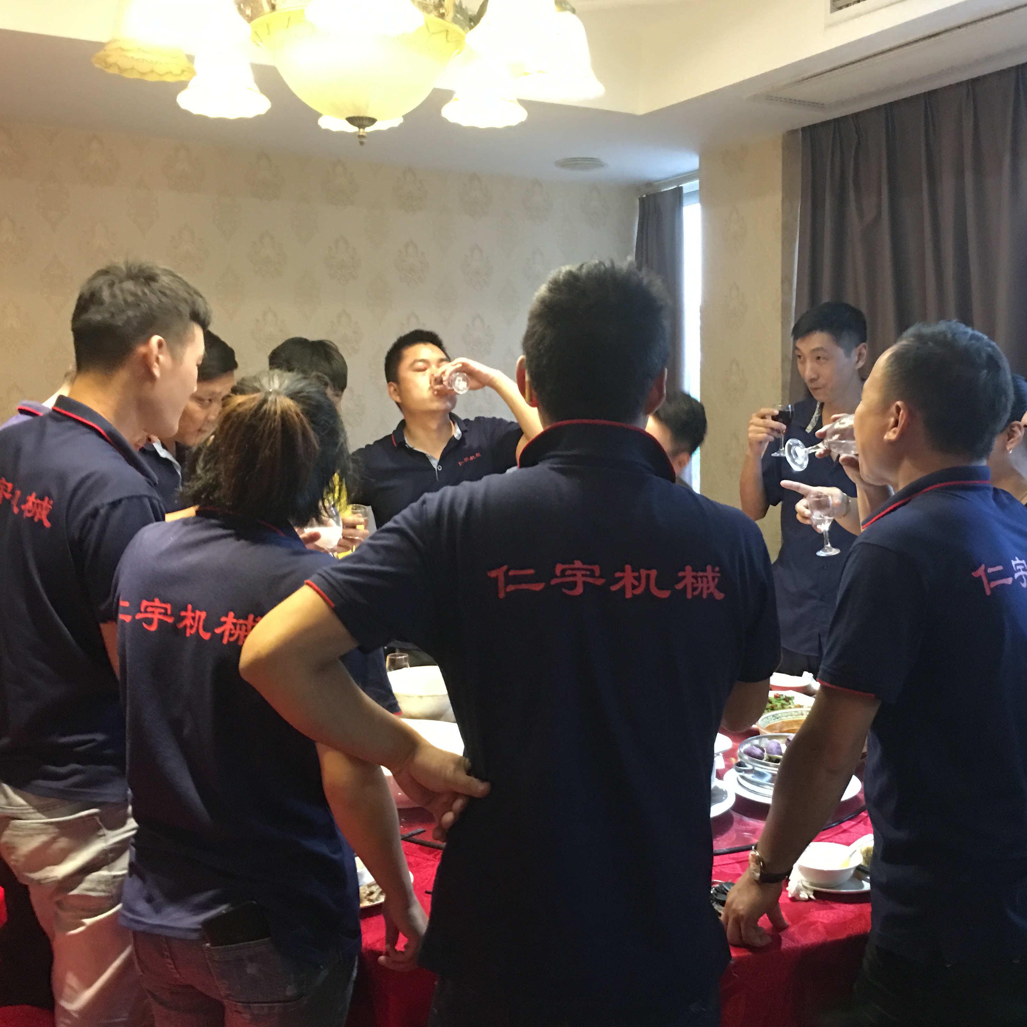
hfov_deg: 47.1
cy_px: 517
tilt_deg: -6.9
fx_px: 1175
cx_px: 585
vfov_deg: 47.2
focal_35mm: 35
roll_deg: +1.8
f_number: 2.2
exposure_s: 1/8
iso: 160
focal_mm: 4.15
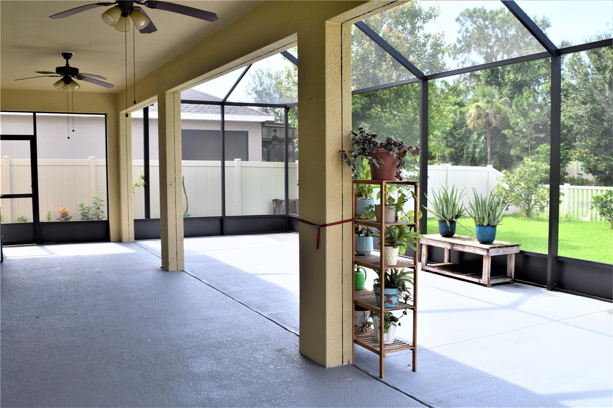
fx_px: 562
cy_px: 204
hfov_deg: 57.2
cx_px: 306
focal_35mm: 33
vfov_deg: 40.0
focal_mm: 22
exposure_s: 1/160
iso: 400
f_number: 9
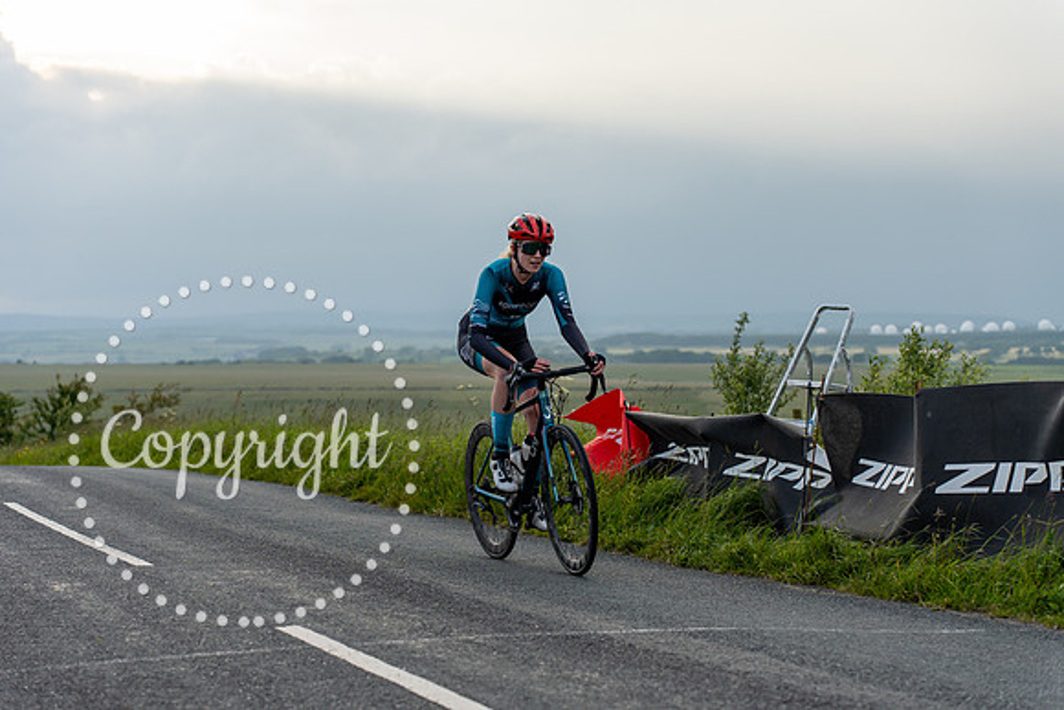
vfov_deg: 18.7
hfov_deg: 27.7
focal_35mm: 73
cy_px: 355
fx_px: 2158
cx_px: 532
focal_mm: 73
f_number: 4
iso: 400
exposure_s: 1/1000
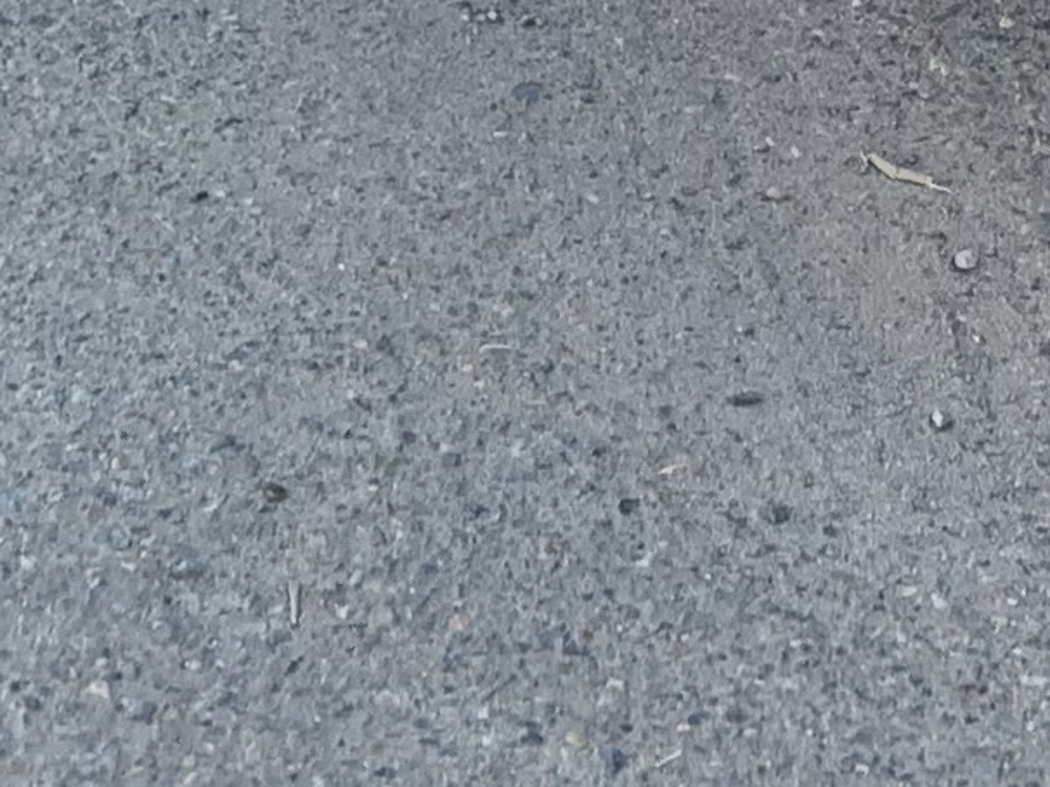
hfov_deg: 11.3
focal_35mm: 173
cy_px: -1458
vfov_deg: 7.6
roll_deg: -0.2
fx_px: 5245
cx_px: 1092
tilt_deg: -12.6
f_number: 1.8
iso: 25
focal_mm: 4.25
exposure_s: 1/186
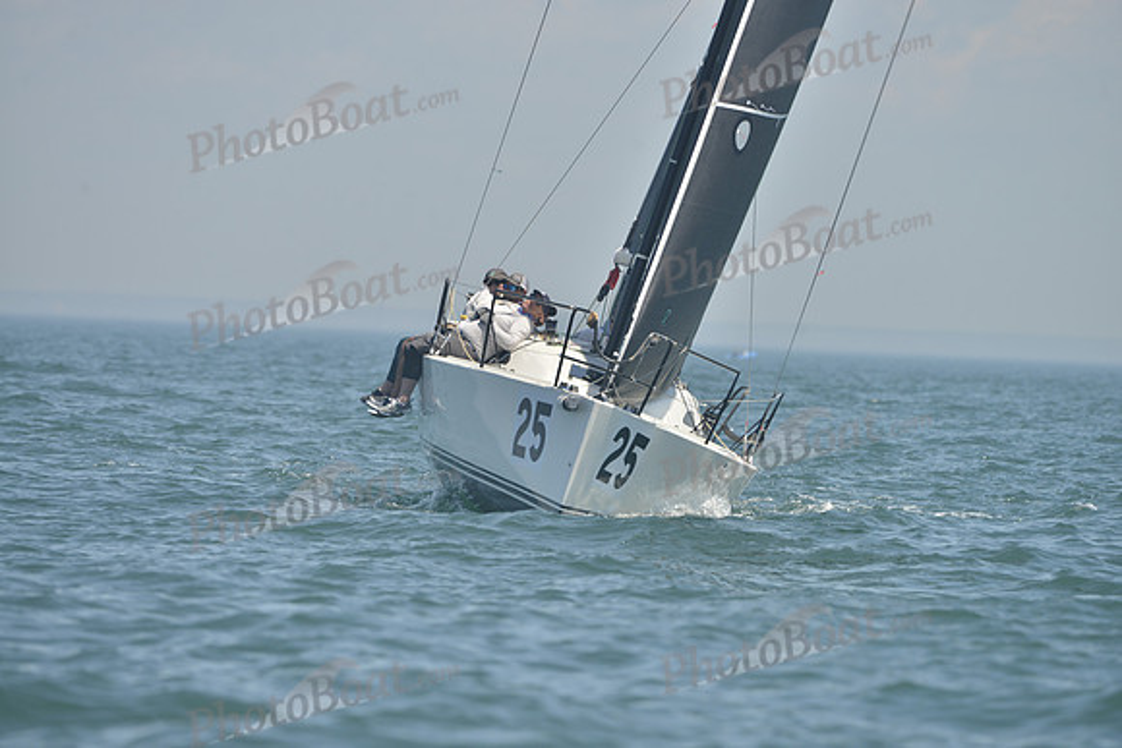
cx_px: 561
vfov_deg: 5.7
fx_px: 7481
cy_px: 374
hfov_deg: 8.6
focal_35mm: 240
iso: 280
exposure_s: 1/1000
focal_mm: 240
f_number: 7.1
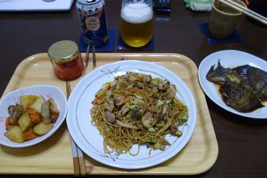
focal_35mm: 28
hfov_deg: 65.5
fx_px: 208
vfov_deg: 46.4
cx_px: 134
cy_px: 89
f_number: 1.8
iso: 250
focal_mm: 10.4
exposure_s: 1/30
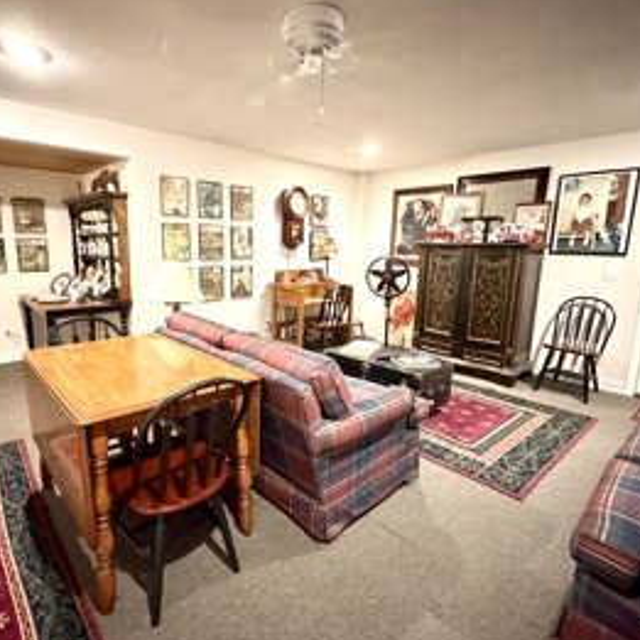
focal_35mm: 19
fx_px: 397
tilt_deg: -9.5
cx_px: 284
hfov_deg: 77.4
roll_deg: +0.0
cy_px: 316
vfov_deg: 77.7
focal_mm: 2.22
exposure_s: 1/30
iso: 2500
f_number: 2.2
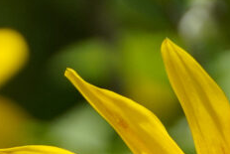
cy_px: 312
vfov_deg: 2.7
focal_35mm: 517
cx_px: 162
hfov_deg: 4.0
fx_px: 3305
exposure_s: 1/4000
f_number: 5.6
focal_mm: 78
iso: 800
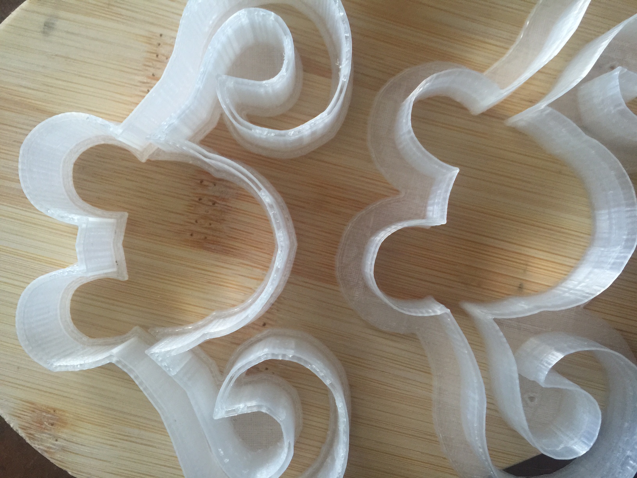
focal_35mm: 29
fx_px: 534
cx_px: 318
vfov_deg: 48.2
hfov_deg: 61.7
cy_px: 239
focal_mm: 4.15
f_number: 2.2
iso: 64
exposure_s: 1/15
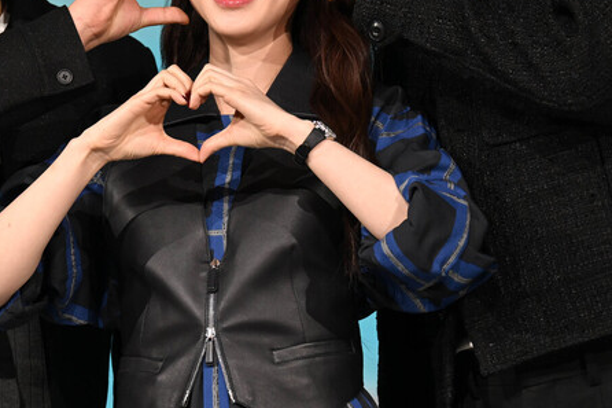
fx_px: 7239
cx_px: 265
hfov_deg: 4.8
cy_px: 41
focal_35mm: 426
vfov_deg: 3.2
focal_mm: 200
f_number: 5.6
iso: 1250
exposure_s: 1/500
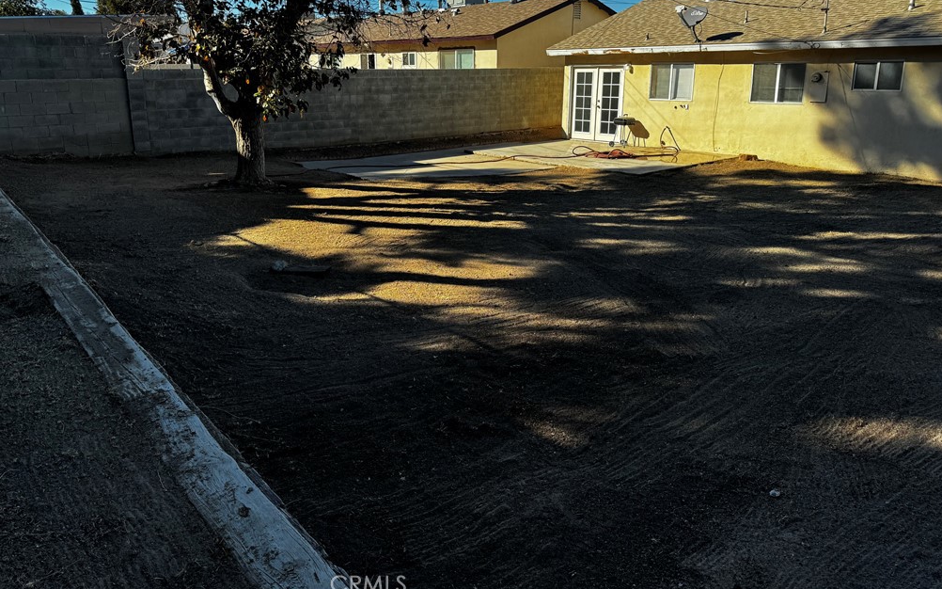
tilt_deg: -12.4
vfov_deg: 47.3
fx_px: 667
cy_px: 236
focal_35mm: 26
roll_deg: +0.6
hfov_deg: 70.4
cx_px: 465
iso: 80
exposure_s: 1/2041
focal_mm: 6.76
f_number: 1.78
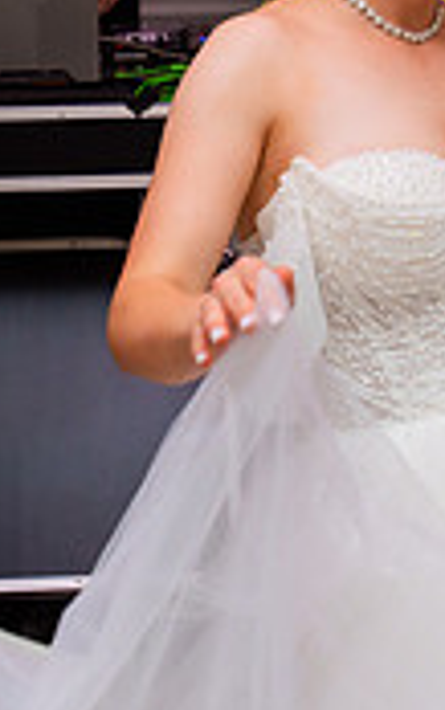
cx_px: 269
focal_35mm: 102
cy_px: 51
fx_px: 1976
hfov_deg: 12.8
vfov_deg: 19.9
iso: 1600
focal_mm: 30
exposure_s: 1/200
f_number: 2.8
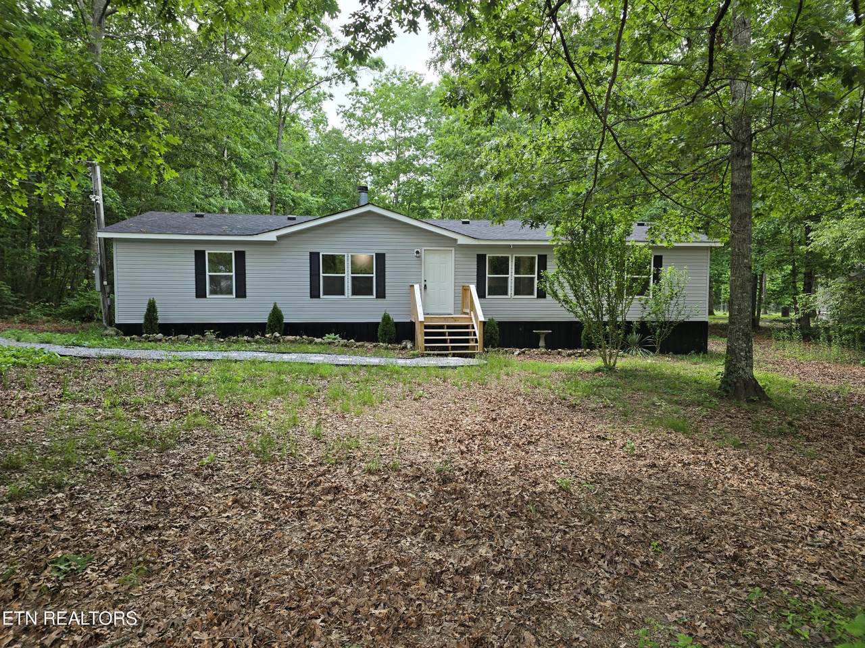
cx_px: 432
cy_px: 324
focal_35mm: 23
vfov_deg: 58.9
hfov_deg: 73.9
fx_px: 575
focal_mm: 6.3
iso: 20
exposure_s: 1/180
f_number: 1.7
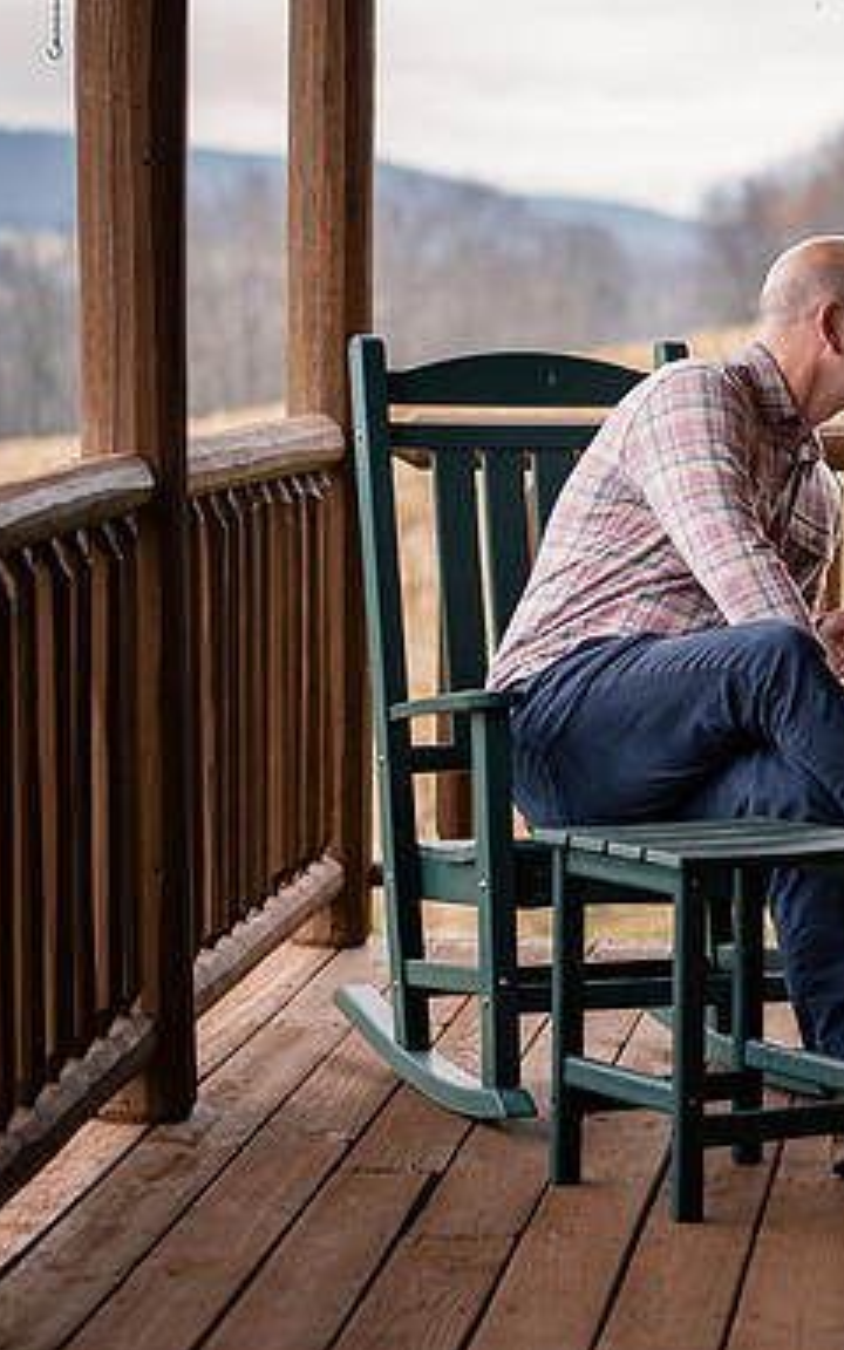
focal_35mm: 131
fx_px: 4821
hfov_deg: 9.9
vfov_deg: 15.9
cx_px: 907
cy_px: 677
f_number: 2.8
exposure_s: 1/320
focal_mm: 85
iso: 320
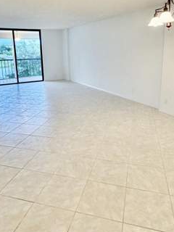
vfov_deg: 62.8
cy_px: 91
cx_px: 86
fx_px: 188
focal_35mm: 28
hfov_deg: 49.7
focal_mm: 2.22
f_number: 2.2
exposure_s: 1/120
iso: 320
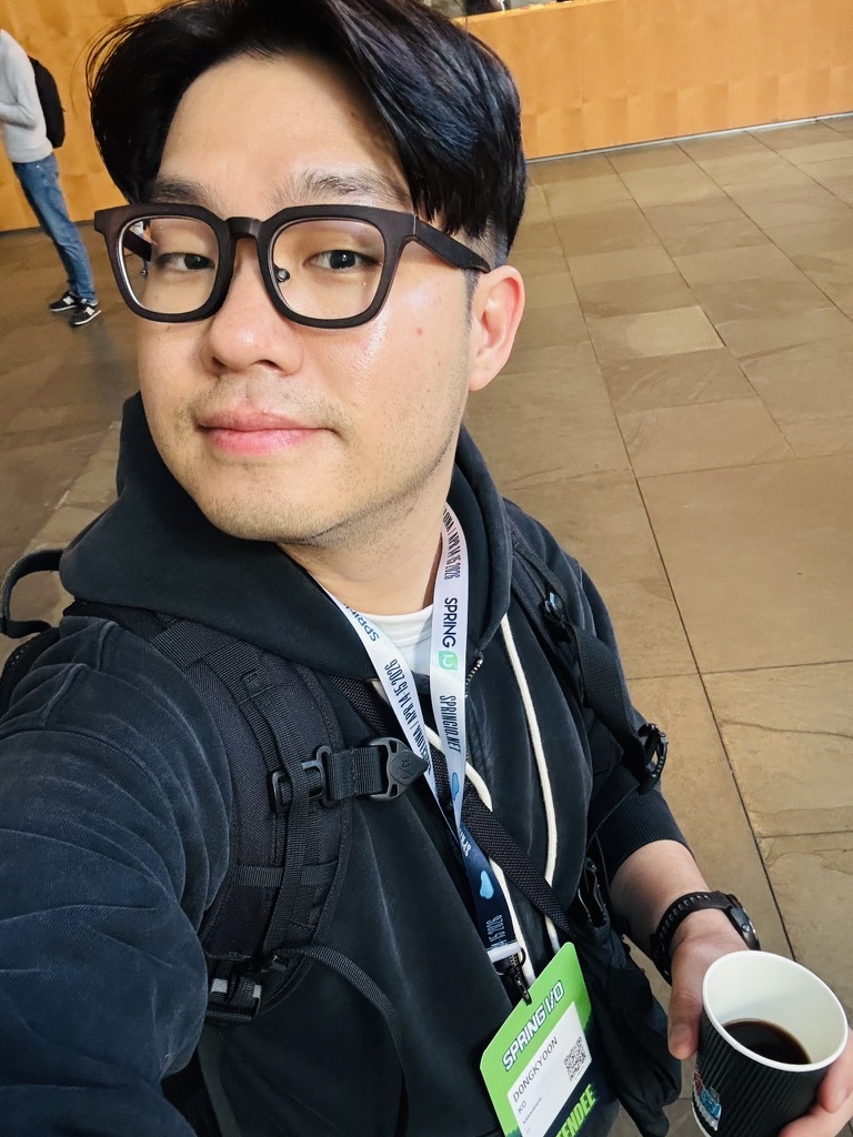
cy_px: 568
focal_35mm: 30
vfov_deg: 60.0
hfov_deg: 46.8
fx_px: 986
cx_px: 426
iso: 320
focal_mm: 2.69
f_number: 1.9
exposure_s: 1/33
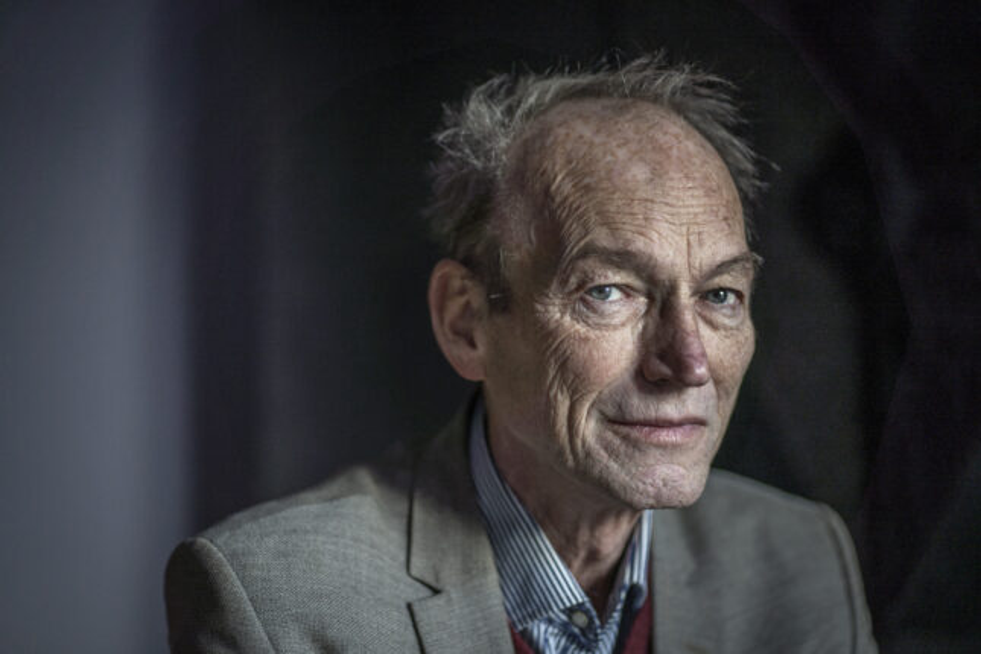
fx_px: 2316
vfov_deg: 16.1
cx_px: 490
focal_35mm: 85
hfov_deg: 23.9
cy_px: 327
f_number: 1.8
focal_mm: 85
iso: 160
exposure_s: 1/160
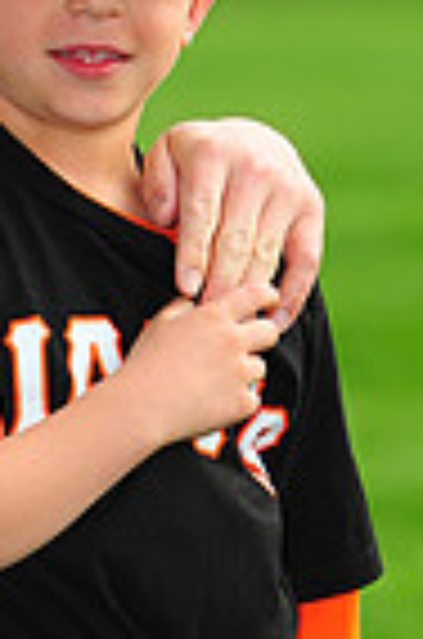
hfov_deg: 2.0
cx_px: -194
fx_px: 11937
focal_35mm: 674
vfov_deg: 3.1
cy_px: 724
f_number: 4
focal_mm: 165
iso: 200
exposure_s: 1/1000
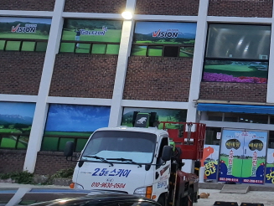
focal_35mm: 64
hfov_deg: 27.6
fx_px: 507
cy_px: -20
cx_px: 302
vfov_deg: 21.8
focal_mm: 4.3
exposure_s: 1/120
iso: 100
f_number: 2.4
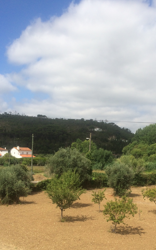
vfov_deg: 49.9
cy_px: 156
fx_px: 265
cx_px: 110
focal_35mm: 39
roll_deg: +1.2
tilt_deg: -2.8
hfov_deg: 32.3
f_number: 2.2
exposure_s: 1/3165
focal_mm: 4.15
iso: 32
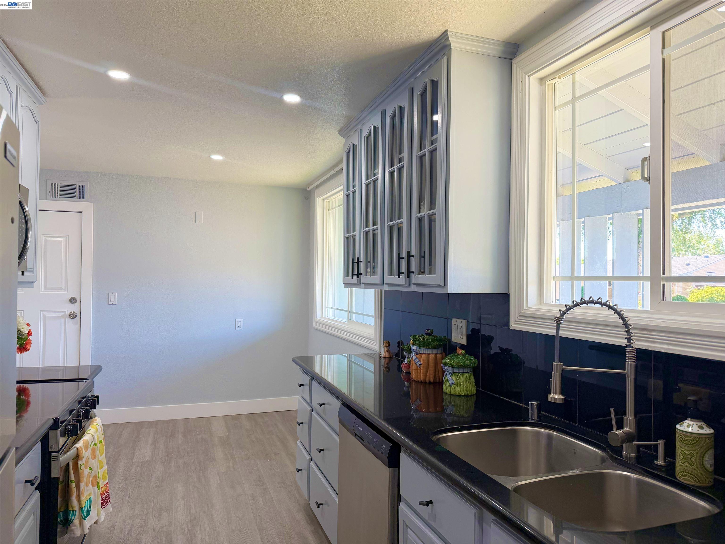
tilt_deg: +0.4
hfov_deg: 71.6
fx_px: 503
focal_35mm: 24
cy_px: 272
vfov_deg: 56.8
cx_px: 362
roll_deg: -0.3
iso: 80
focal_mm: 6.76
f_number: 1.78
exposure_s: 1/120
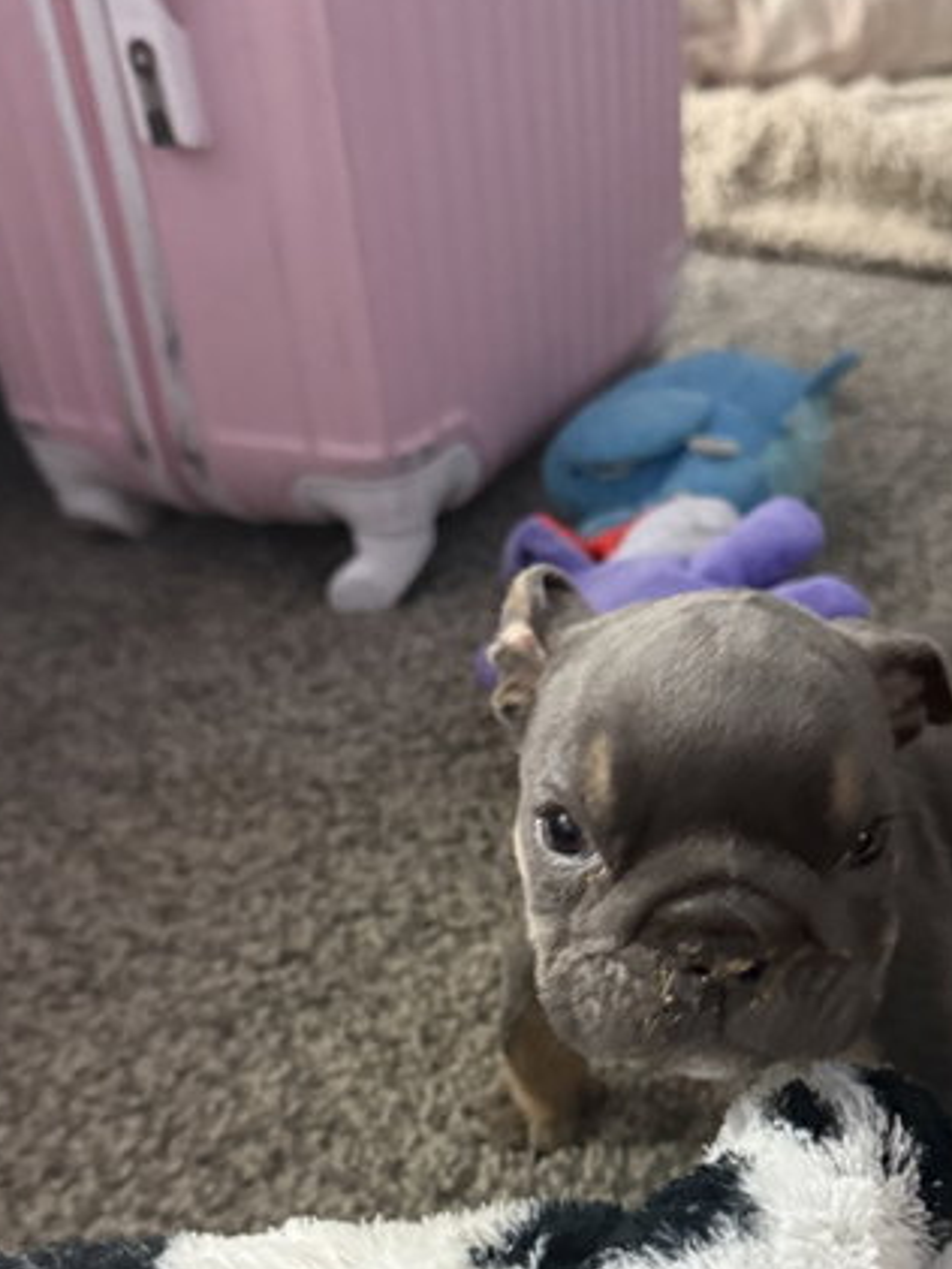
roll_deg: +5.5
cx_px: 612
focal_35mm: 38
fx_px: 1393
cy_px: 842
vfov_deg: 48.2
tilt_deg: -35.1
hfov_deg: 37.4
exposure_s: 1/40
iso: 800
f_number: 1.78
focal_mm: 6.76
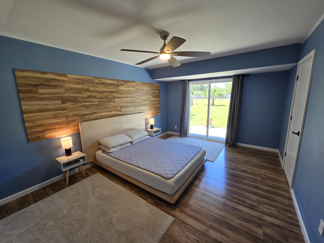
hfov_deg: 106.2
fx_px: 122
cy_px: 122
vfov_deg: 89.9
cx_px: 162
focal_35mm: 13
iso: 80
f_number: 2.2
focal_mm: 2.2
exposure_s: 1/120
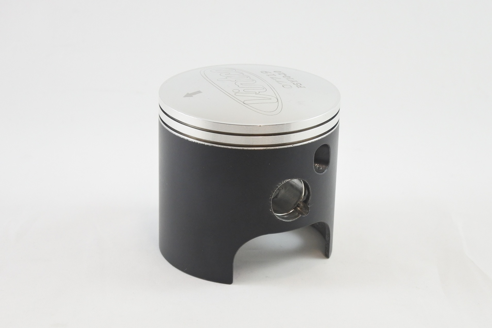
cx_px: 246
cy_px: 164
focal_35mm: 66
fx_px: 902
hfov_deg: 30.5
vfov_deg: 20.6
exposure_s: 1/125
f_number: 5.3
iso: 720
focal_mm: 24.8
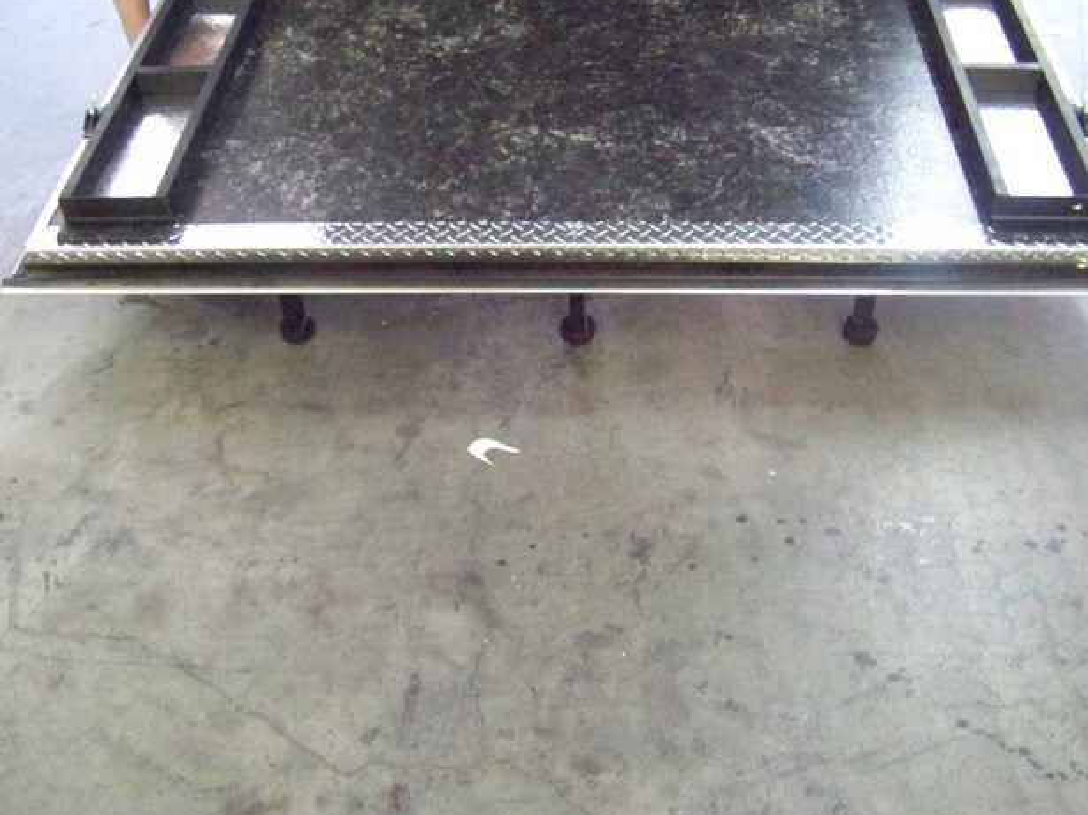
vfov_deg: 35.1
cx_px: 591
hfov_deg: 45.7
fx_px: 1288
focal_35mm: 41
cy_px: 399
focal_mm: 5.85
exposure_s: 1/30
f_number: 2.8
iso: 1388
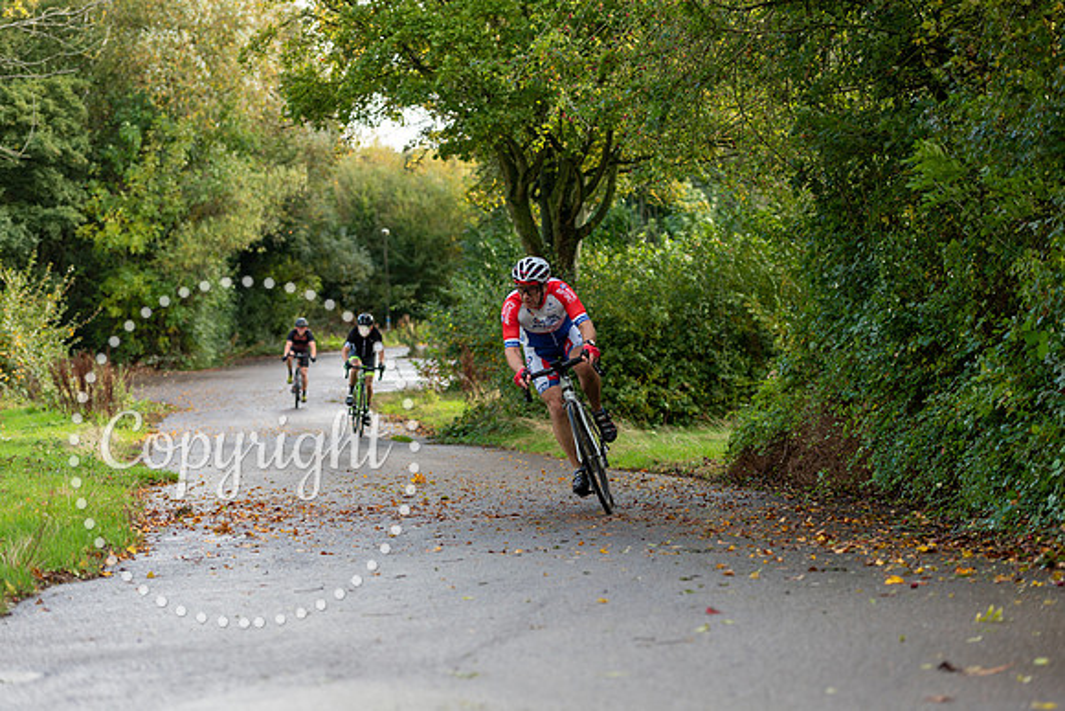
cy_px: 356
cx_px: 532
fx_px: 2545
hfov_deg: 23.6
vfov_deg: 15.9
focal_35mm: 86
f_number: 3.2
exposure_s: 1/320
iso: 200
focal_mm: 86
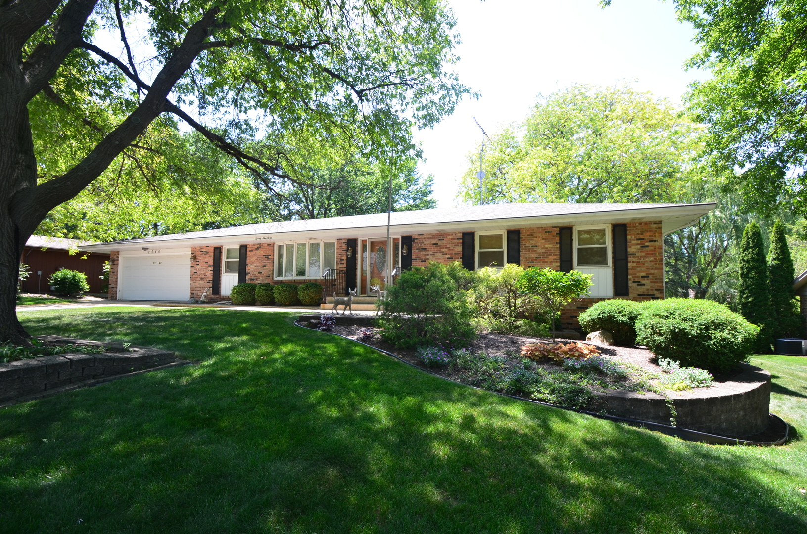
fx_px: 369
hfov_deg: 95.1
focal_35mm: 16
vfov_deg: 71.8
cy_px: 267
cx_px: 404
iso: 400
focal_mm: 11
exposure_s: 1/100
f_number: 9
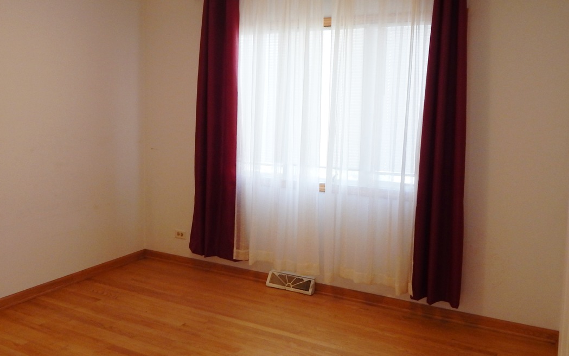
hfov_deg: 59.5
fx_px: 496
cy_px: 154
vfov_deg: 39.4
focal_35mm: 32
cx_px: 256
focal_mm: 4
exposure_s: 1/40
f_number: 3
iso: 125
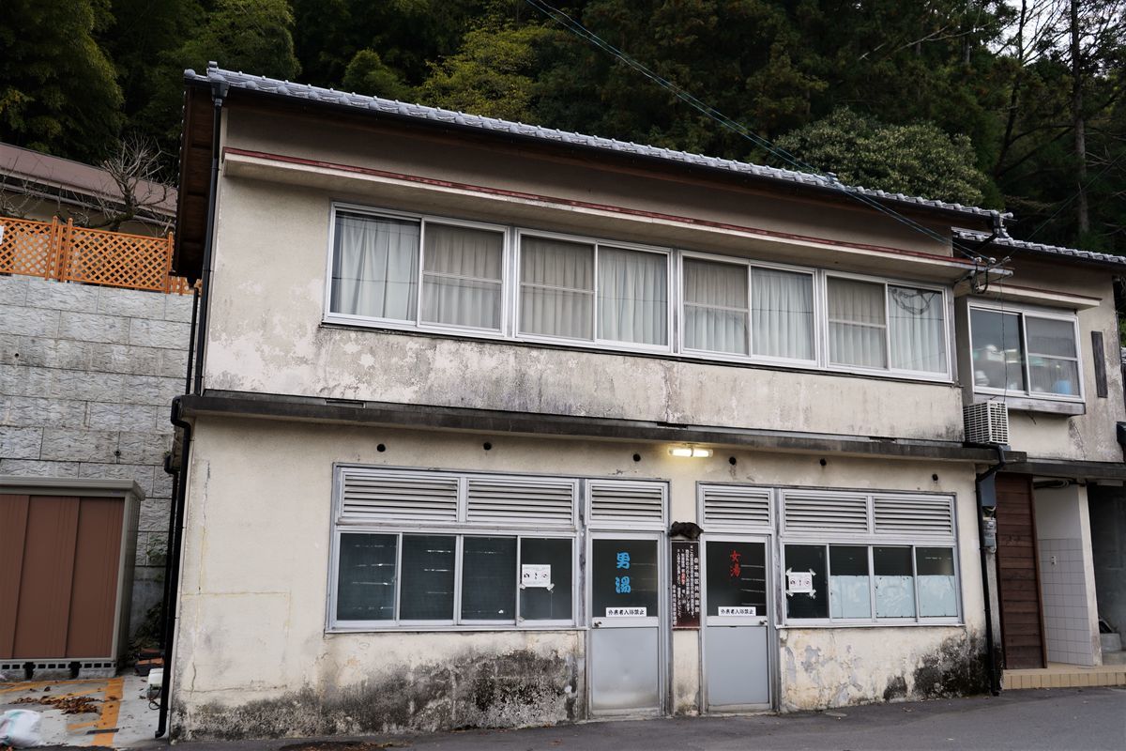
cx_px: 563
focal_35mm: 30
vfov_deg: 43.6
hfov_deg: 61.9
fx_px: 938
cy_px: 376
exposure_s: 1/60
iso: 100
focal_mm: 30
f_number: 4
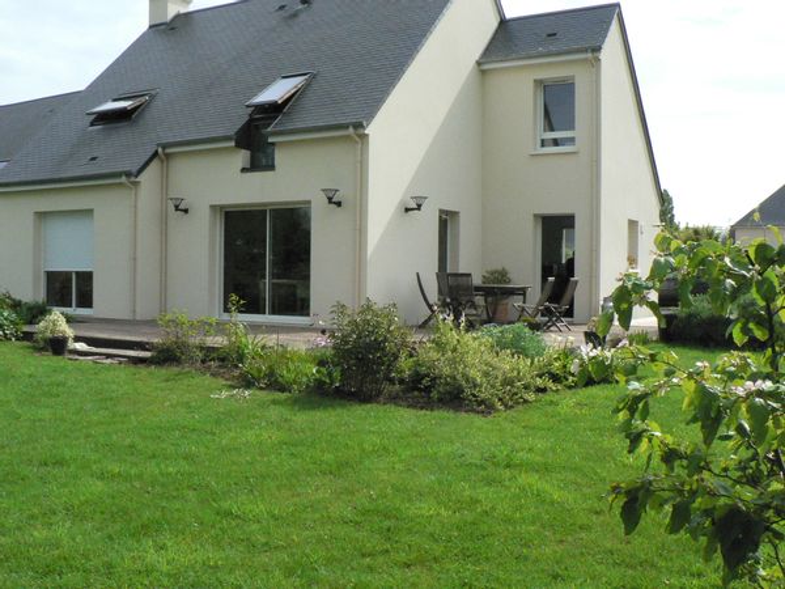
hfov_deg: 51.4
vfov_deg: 39.7
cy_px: 294
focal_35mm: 36
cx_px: 392
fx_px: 816
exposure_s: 1/800
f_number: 8
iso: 400
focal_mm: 6
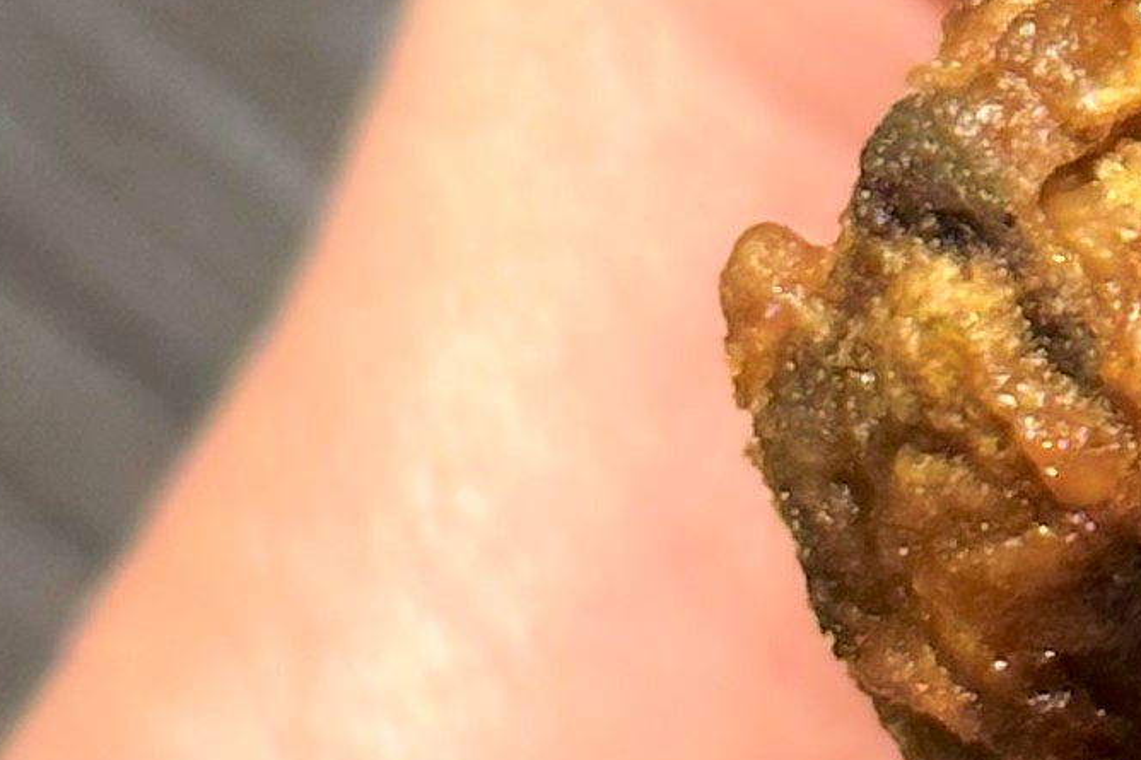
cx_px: 2474
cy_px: 576
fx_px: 7161
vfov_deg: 6.1
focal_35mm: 226
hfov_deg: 8.5
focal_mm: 6.86
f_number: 1.78
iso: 80
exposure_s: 1/60
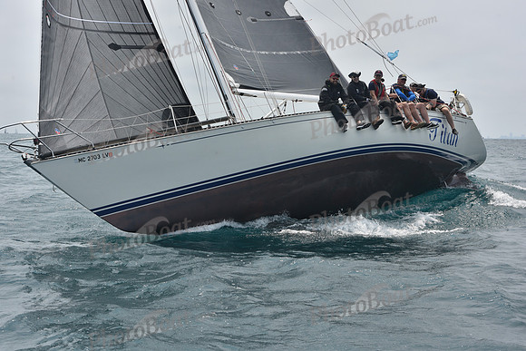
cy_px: 176
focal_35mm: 70
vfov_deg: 19.5
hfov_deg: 28.8
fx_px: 1023
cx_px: 263
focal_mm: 70
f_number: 10
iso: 250
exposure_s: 1/800
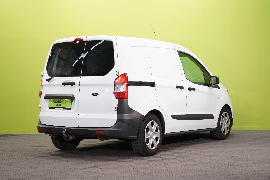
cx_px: 135
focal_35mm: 70
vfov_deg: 19.5
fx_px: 525
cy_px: 90
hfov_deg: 28.8
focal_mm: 70
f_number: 5.6
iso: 1250
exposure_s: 1/100
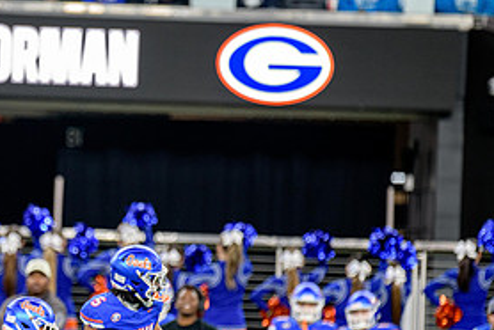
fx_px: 7157
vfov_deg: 2.6
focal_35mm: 521
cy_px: 285
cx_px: 64
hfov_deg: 4.0
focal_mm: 250
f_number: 2.8
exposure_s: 1/400
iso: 1000
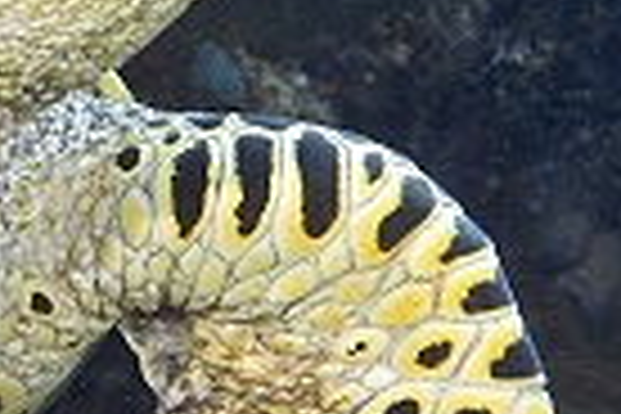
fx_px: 4157
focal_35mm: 241
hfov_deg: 8.4
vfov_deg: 5.7
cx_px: -256
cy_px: 40
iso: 400
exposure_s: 1/100
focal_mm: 35
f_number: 9
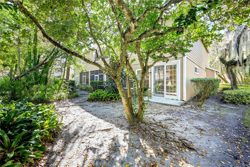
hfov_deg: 104.3
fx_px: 97
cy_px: 84
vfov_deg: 81.2
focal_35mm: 14
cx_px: 125
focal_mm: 14
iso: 400
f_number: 8
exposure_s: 1/25
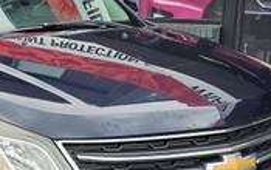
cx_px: 0
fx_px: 658
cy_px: 147
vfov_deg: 14.6
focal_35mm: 89
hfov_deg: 22.4
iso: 10
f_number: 1.7
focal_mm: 6.3
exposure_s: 1/186
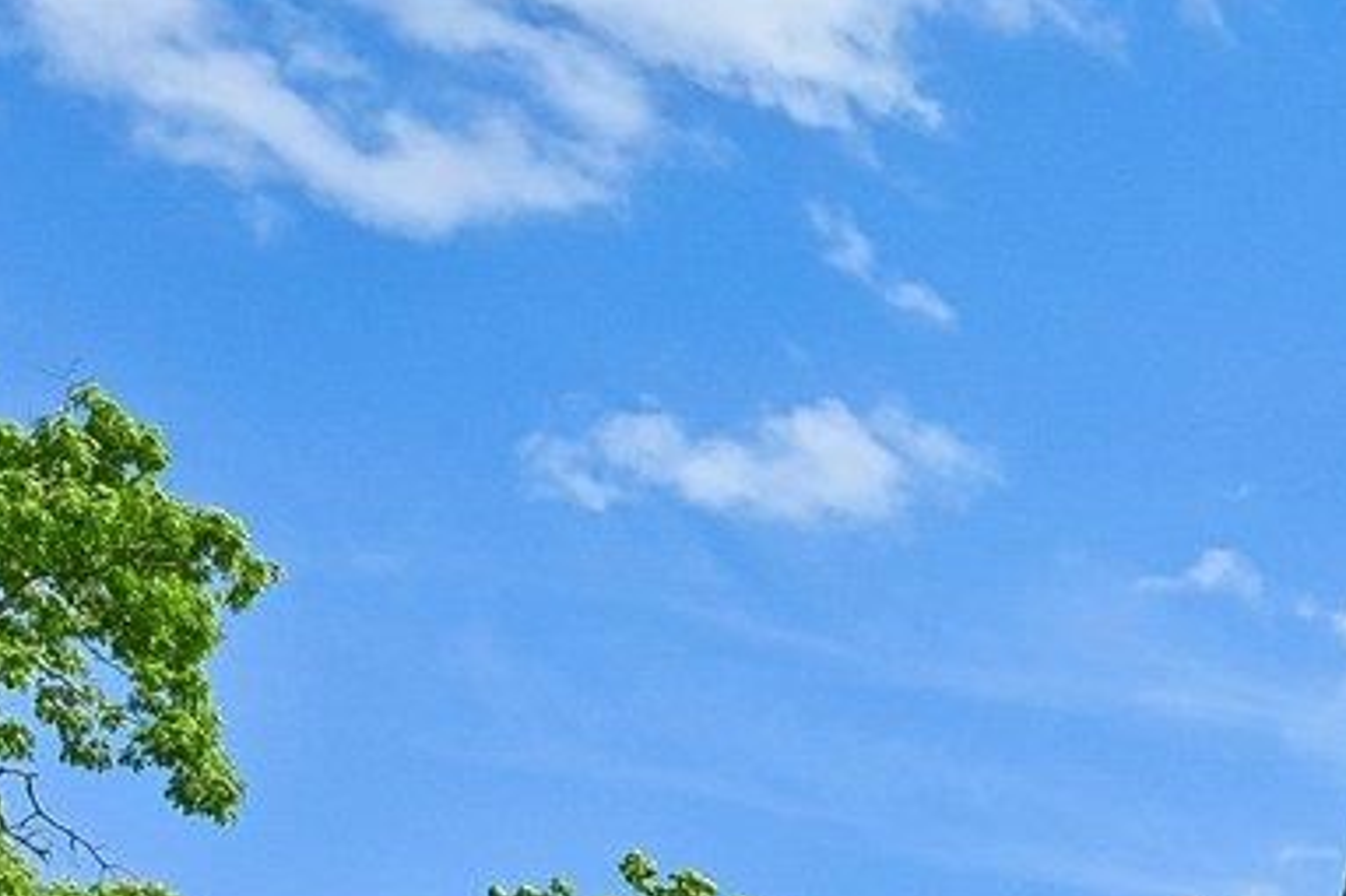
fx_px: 3999
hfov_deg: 14.2
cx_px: 3079
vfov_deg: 11.8
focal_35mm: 107
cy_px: 1608
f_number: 8
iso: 400
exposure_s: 1/800
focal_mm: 20
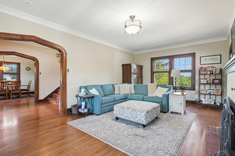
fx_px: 111
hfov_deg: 93.2
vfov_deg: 70.4
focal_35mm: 17
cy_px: 80
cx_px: 113
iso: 800
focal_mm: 16
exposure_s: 1/13
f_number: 10
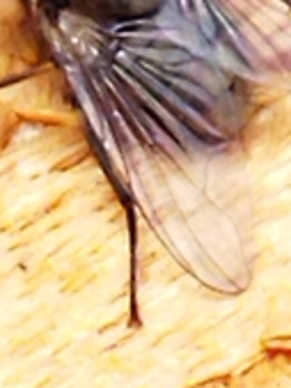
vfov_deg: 19.2
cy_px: 197
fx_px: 1142
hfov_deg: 14.5
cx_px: 137
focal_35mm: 102
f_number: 1.79
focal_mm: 4.71
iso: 99
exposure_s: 1/276
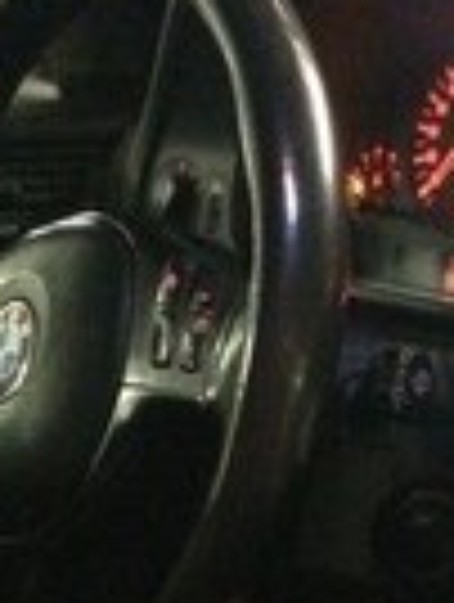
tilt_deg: -25.9
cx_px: 476
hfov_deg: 13.6
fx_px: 1865
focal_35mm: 107
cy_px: 846
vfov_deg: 17.0
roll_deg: +3.4
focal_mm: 4.15
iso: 1250
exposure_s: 1/17
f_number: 2.2
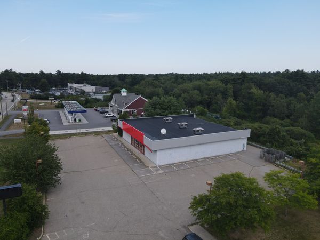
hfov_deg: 71.6
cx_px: 160
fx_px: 222
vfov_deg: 56.8
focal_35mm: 24
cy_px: 120
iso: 100
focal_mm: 4.5
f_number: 2.8
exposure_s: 1/500
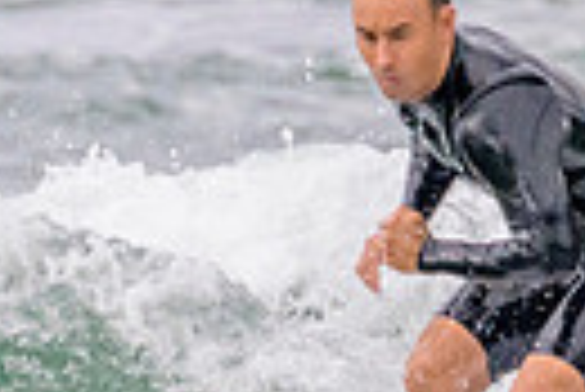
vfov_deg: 0.3
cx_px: 536
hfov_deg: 0.4
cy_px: 460
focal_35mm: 4855
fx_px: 78981
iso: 2000
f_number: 11
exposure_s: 1/2000
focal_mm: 800
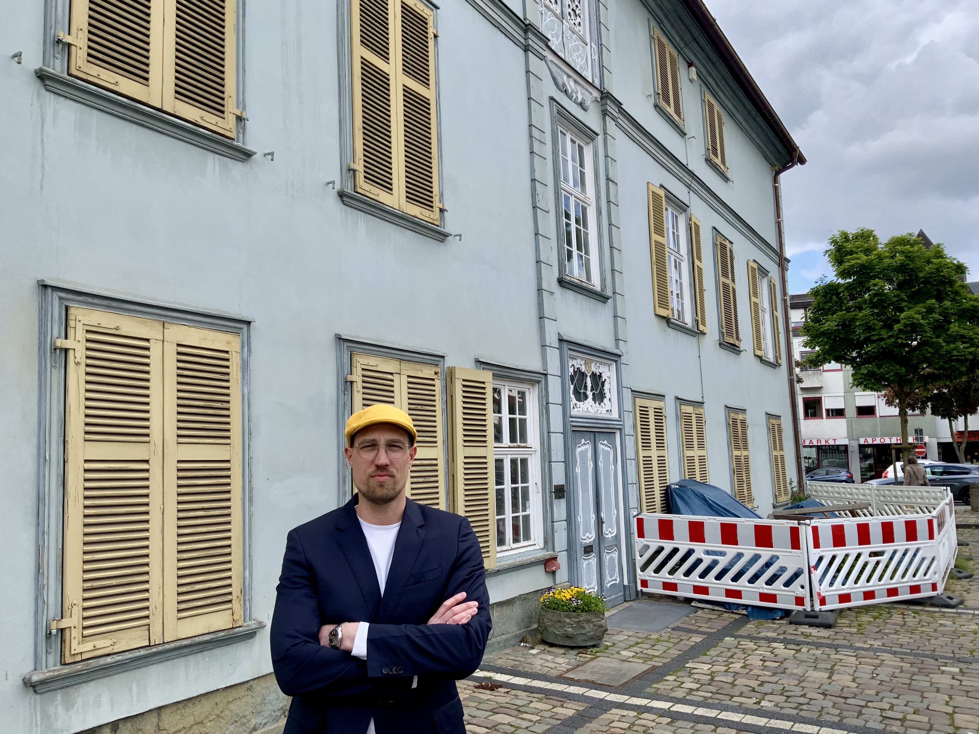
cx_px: 490
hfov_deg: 61.7
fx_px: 820
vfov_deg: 48.2
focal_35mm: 29
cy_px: 367
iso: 16
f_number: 1.8
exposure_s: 1/816
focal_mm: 3
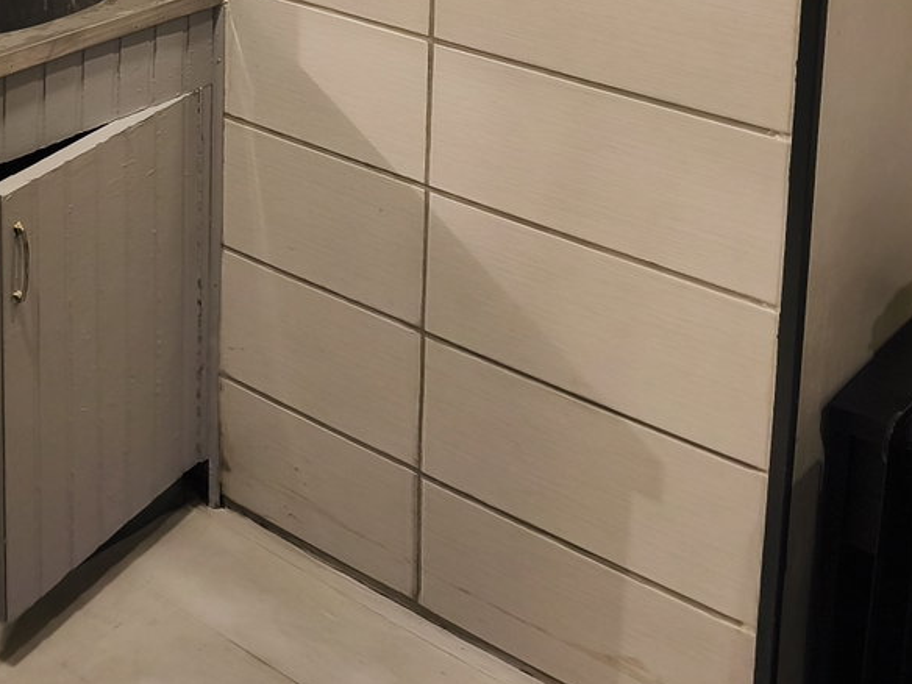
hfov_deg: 30.1
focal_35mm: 63
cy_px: -209
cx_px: 206
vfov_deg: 21.1
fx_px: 1660
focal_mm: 6.18
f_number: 1.65
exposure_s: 1/50
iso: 320
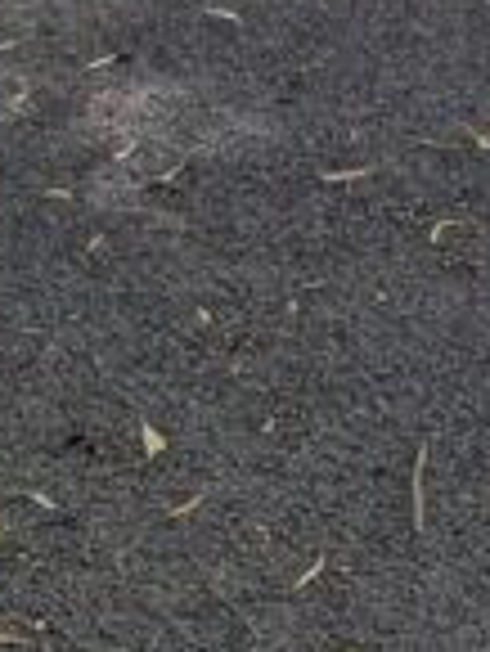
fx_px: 3600
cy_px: -1133
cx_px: 652
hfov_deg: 7.7
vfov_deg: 8.9
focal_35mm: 191
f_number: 1.73
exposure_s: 1/520
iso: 51
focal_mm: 4.38
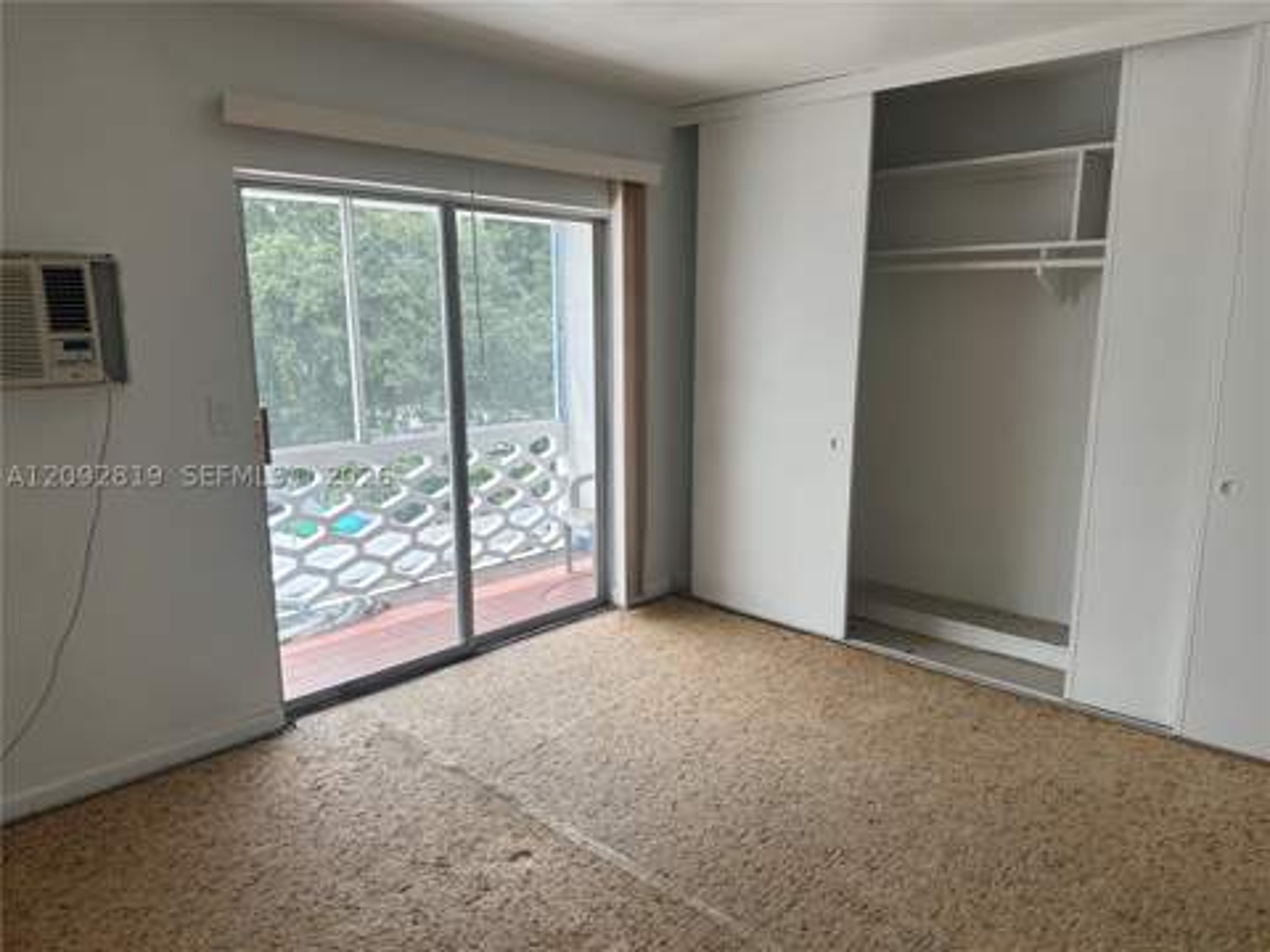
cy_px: 476
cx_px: 635
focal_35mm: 24
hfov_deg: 71.6
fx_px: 881
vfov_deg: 56.8
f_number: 1.78
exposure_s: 1/529
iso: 80
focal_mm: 6.86
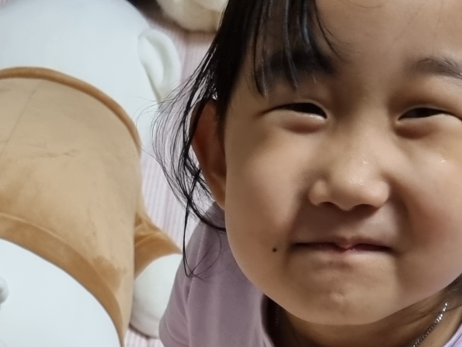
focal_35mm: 87
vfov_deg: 15.0
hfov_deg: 22.0
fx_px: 1162
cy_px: 603
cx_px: 57
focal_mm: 6.7
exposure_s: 1/120
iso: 200
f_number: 1.8
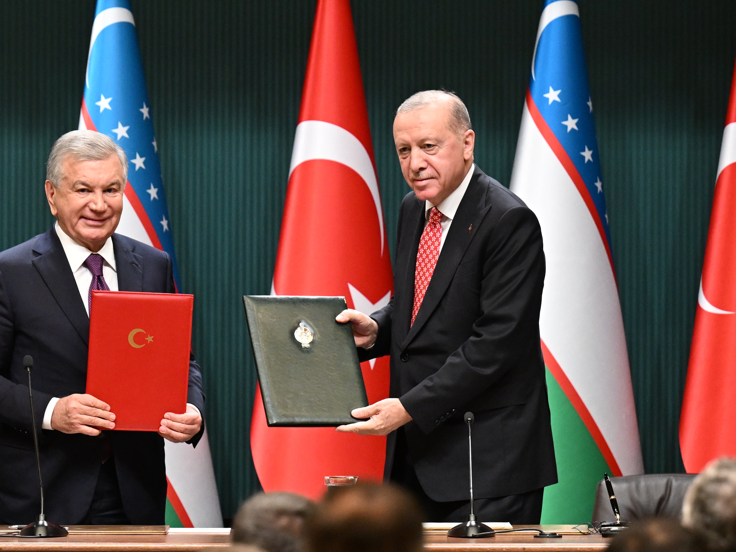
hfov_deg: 5.1
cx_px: 236
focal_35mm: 392
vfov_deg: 3.8
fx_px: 8335
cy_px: 215
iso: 2500
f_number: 2.8
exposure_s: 1/320
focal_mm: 160
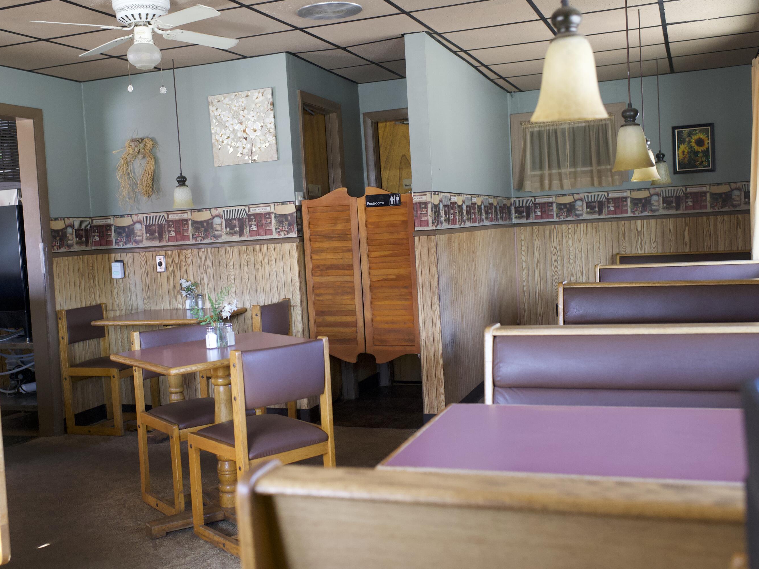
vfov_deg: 37.7
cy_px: 284
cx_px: 345
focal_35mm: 38
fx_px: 833
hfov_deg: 48.9
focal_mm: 35
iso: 5000
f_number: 3.5
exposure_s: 1/400
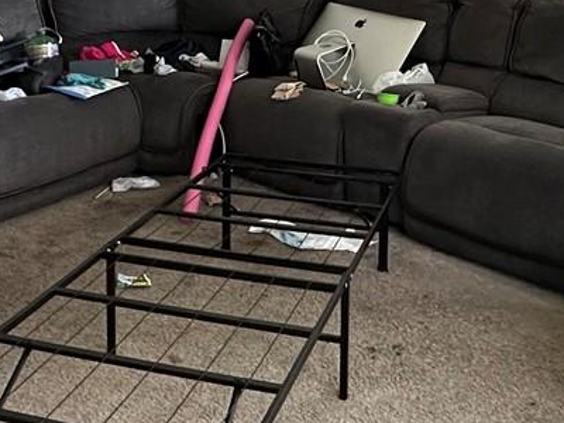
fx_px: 912
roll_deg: -0.9
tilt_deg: -5.0
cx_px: 266
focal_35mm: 56
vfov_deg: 24.5
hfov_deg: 34.3
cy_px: -28
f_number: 2.2
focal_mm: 2.22
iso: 400
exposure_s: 1/60
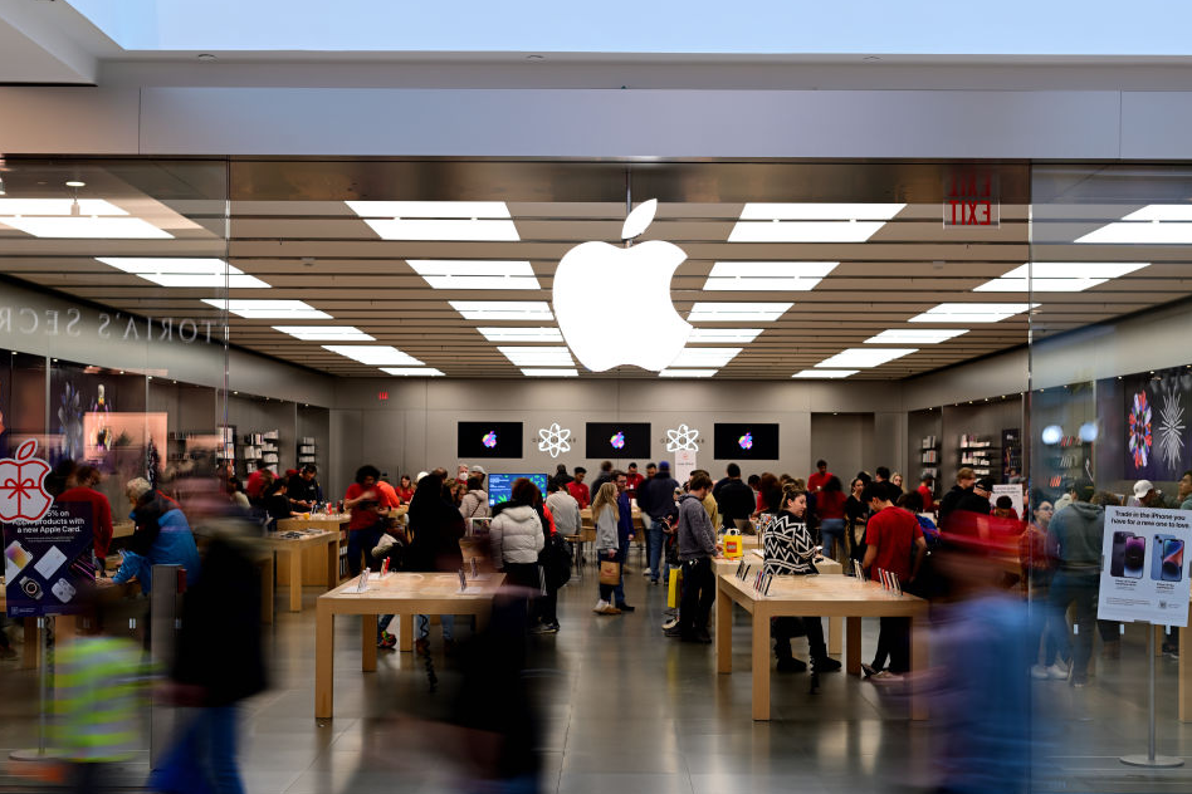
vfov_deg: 25.1
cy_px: 423
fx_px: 1788
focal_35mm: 54
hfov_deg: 36.9
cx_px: 611
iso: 32
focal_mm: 50
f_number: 5
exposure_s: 1/5
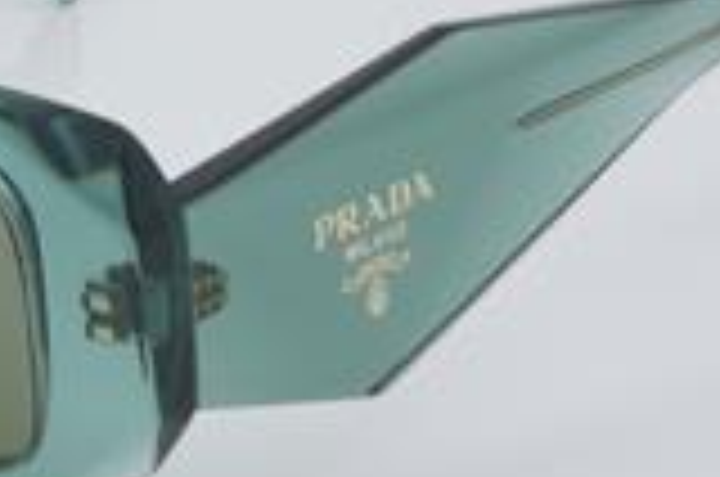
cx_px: 14
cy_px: 135
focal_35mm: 188
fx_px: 3752
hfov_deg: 10.9
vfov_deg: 7.3
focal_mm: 50
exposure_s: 1/3
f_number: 32
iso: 100
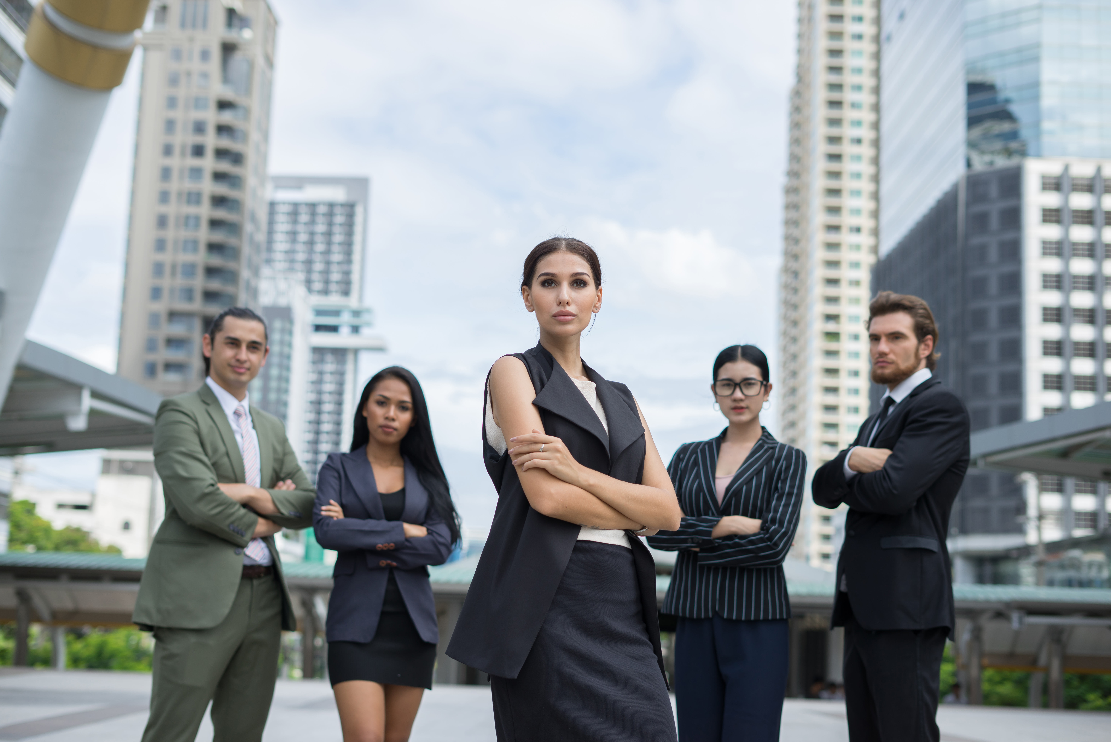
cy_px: 371
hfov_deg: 39.6
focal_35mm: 50
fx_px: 1543
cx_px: 556
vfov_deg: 27.0
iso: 100
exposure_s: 1/800
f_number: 2.8
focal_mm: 50
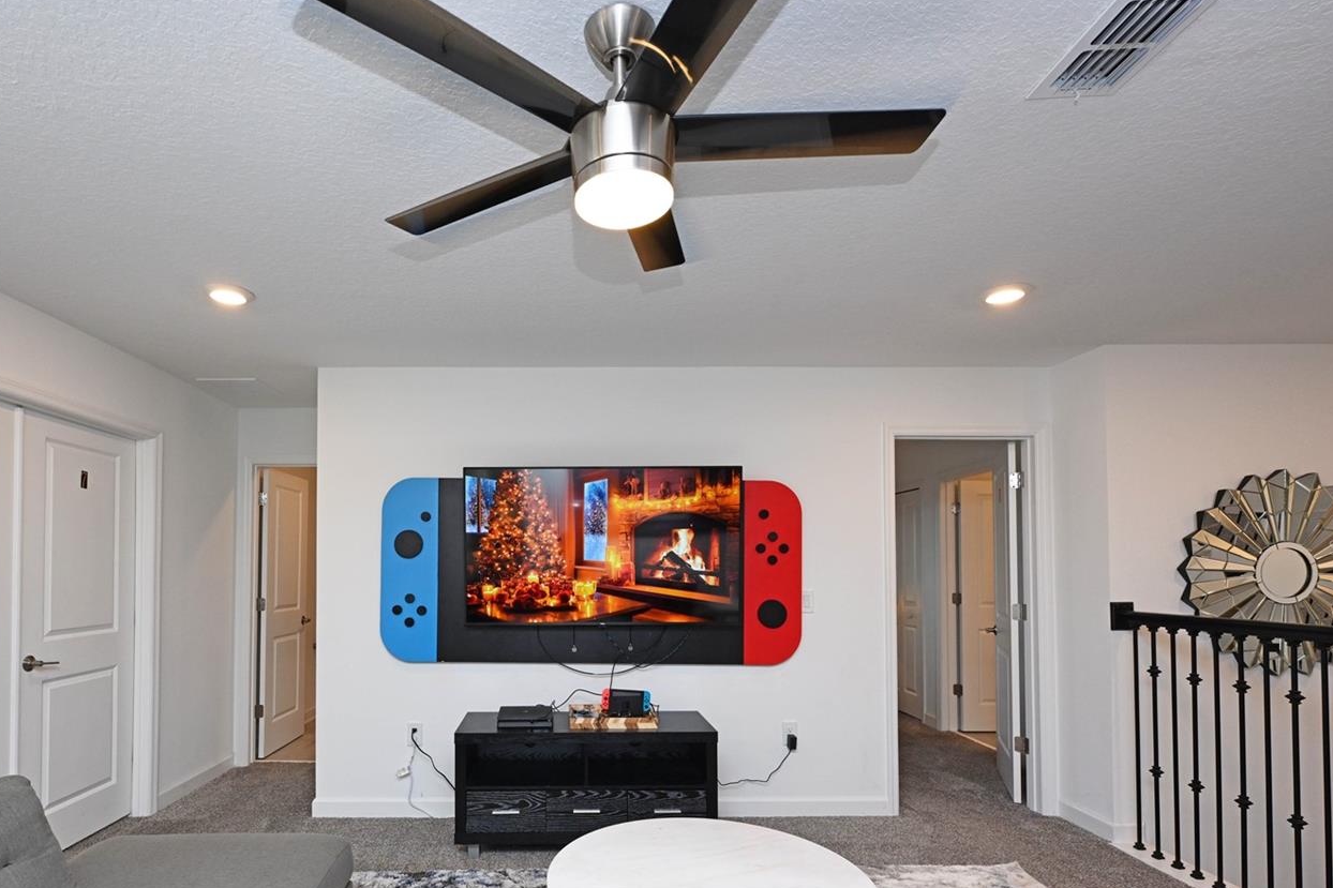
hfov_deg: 89.4
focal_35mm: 18
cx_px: 567
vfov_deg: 66.5
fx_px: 666
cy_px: 547
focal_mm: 14
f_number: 9
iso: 800
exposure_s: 1/60
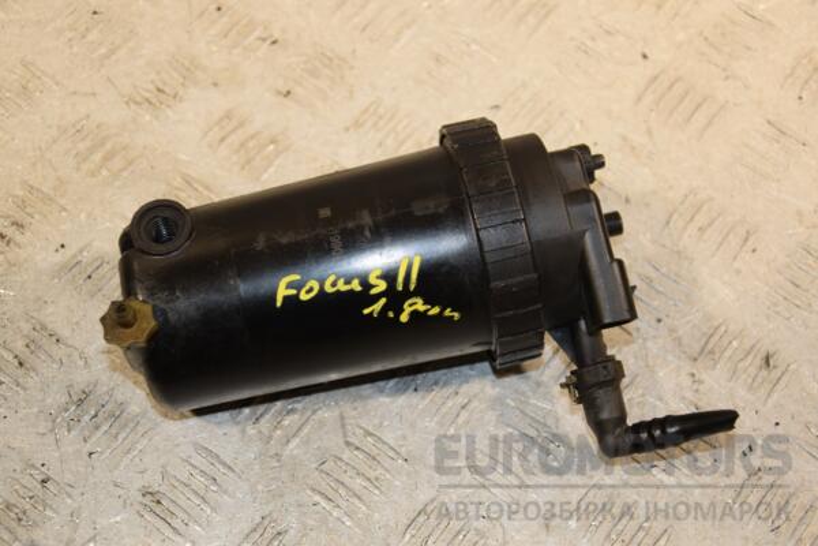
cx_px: 409
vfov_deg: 20.2
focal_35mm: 68
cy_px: 273
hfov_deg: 29.9
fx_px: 1534
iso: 800
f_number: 4.8
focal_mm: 45
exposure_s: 1/200
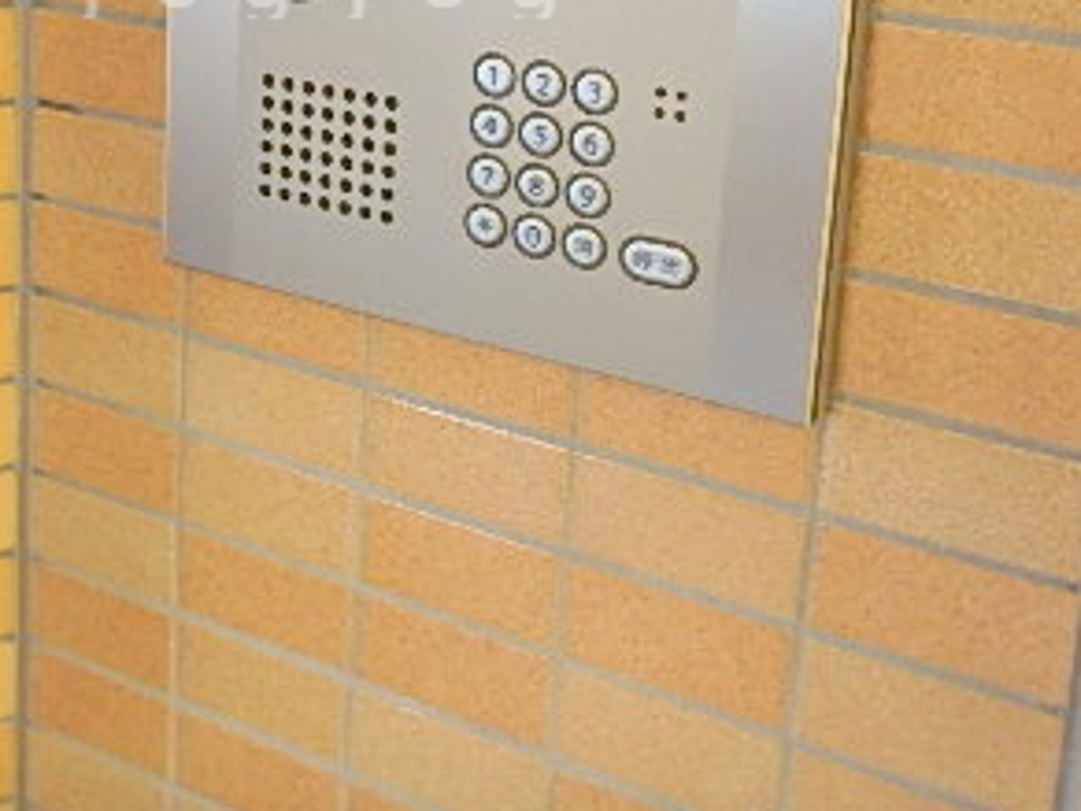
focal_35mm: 46
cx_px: 322
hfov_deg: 40.5
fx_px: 1437
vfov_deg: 29.2
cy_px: -26
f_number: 3.5
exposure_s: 1/30
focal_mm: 3.7
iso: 250
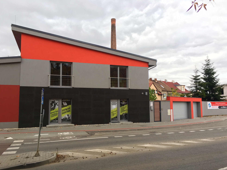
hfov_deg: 60.0
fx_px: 197
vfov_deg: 46.8
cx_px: 117
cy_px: 87
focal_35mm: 30
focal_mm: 4.15
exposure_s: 1/139
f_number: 2.2
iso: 25
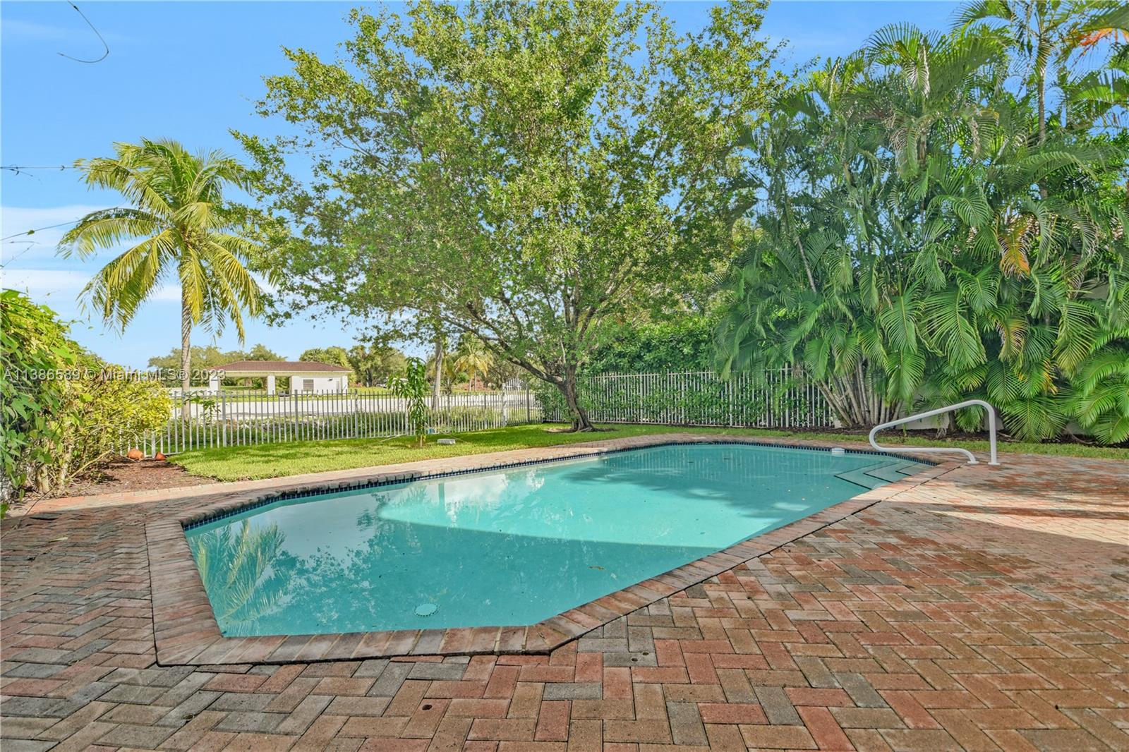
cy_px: 376
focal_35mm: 15
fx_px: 470
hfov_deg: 100.4
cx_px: 564
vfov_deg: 77.3
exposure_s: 1/250
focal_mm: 10
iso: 250
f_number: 6.3
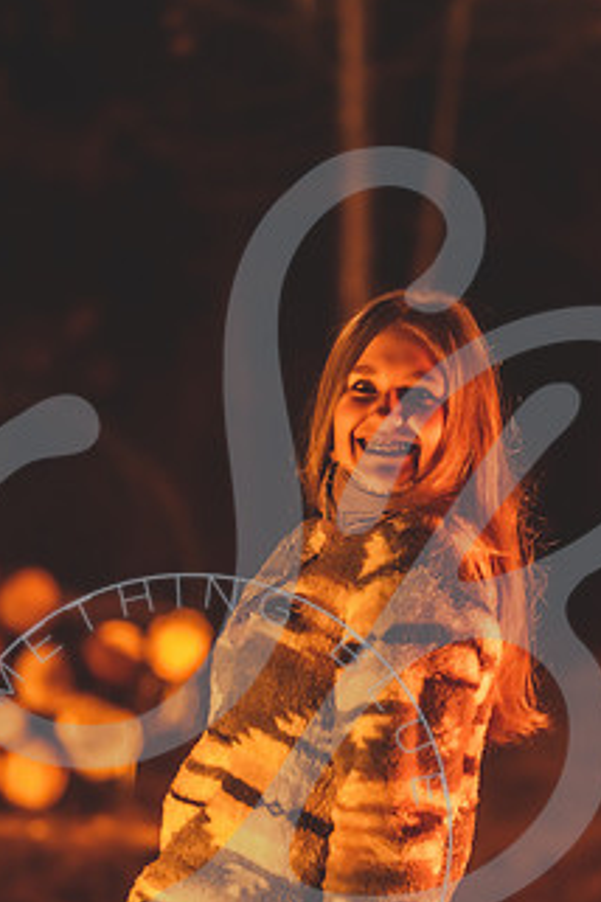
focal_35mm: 119
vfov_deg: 17.2
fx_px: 2980
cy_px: 621
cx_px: 317
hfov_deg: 11.5
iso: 2500
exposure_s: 1/160
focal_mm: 85
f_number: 1.8
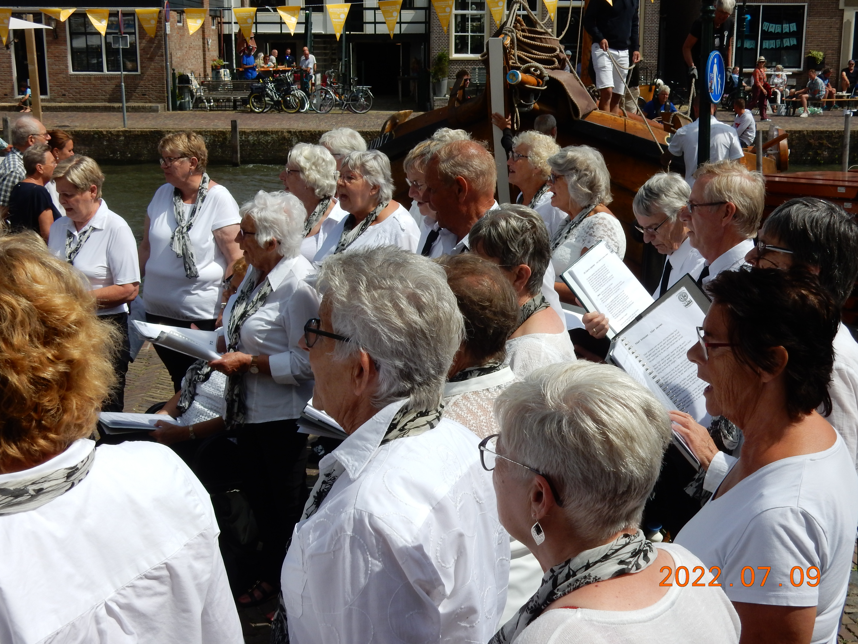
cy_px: 322
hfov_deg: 37.5
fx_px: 1264
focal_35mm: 51
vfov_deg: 28.6
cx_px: 429
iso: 125
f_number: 4.5
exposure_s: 1/2000
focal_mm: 9
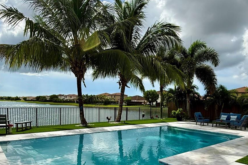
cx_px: 127
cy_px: 117
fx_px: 186
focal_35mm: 27
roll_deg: -2.1
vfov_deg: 46.7
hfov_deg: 67.4
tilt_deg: -4.3
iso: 50
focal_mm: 2.22
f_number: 2.2
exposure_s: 1/2717
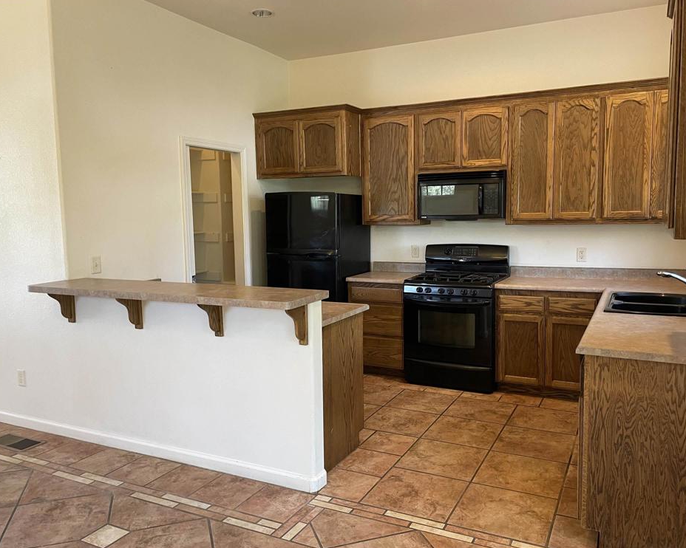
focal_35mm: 28
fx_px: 568
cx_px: 369
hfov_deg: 62.1
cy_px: 266
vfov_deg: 51.5
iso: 125
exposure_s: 1/60
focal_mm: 4.2
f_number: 1.6
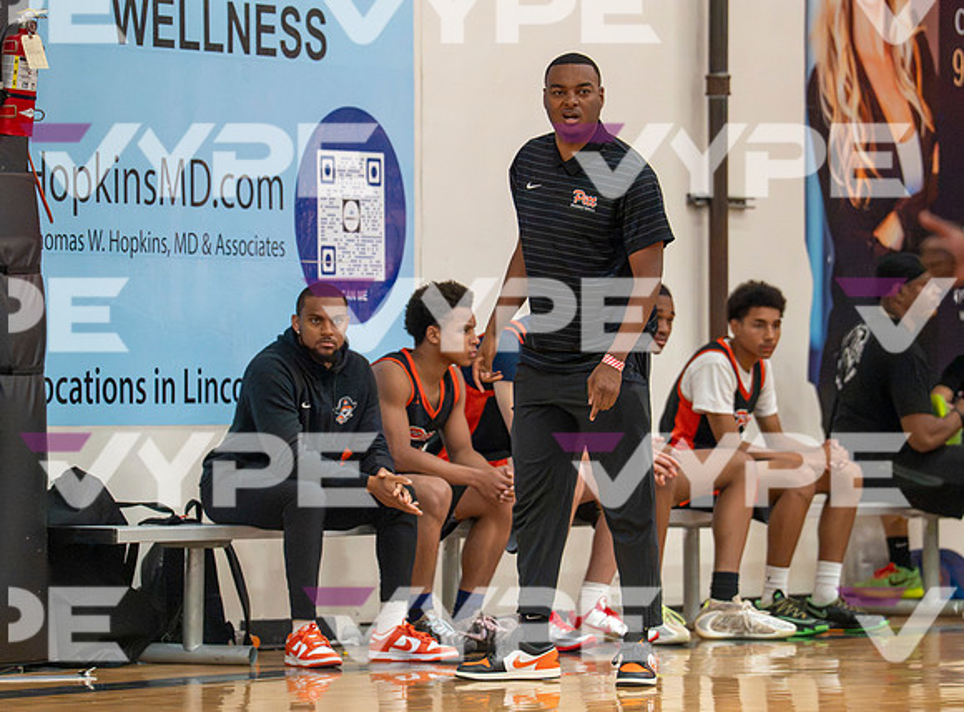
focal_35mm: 274
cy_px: 325
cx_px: 485
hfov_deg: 7.3
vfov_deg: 5.4
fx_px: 7600
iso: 10000
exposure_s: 1/1000
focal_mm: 200
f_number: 3.2
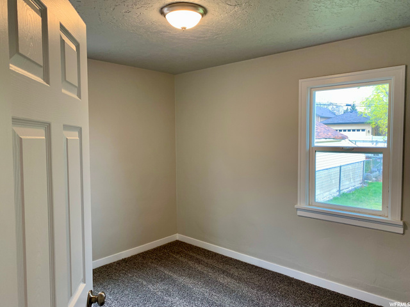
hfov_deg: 67.3
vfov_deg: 53.1
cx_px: 205
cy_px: 154
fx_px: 308
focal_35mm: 26
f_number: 1.8
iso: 64
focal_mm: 4.25
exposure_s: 1/60
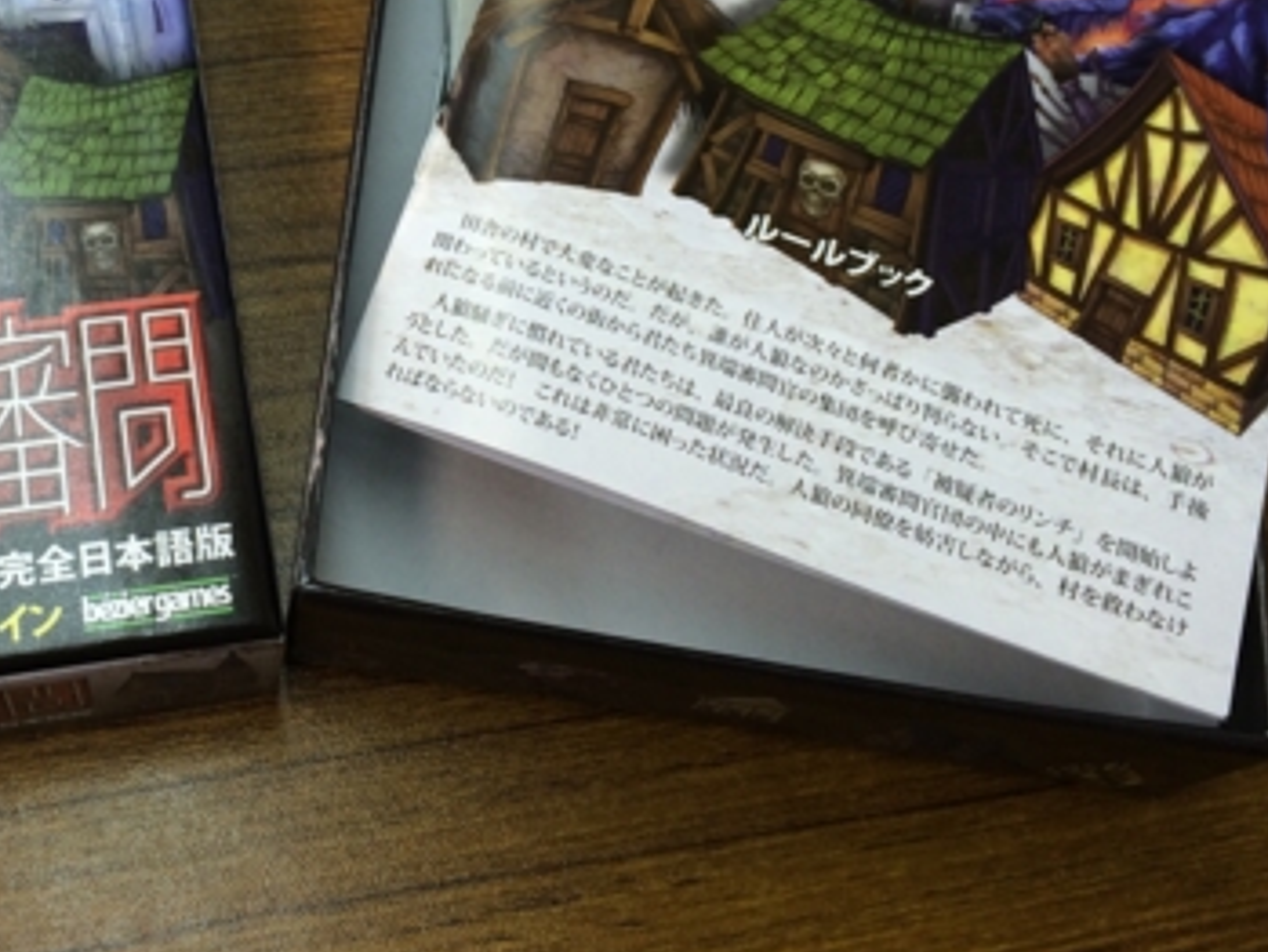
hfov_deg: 34.0
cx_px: 280
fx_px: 2015
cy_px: 98
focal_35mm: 55
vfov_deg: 25.7
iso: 50
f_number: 2.2
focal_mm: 4.12
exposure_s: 1/60
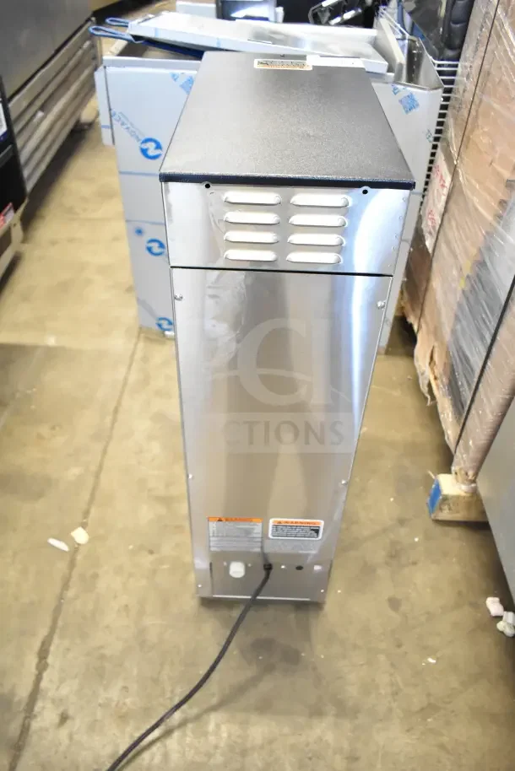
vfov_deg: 67.4
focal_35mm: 27
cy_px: 386
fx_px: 579
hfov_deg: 48.0
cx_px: 258
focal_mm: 18
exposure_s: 1/30
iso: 2800
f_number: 3.5
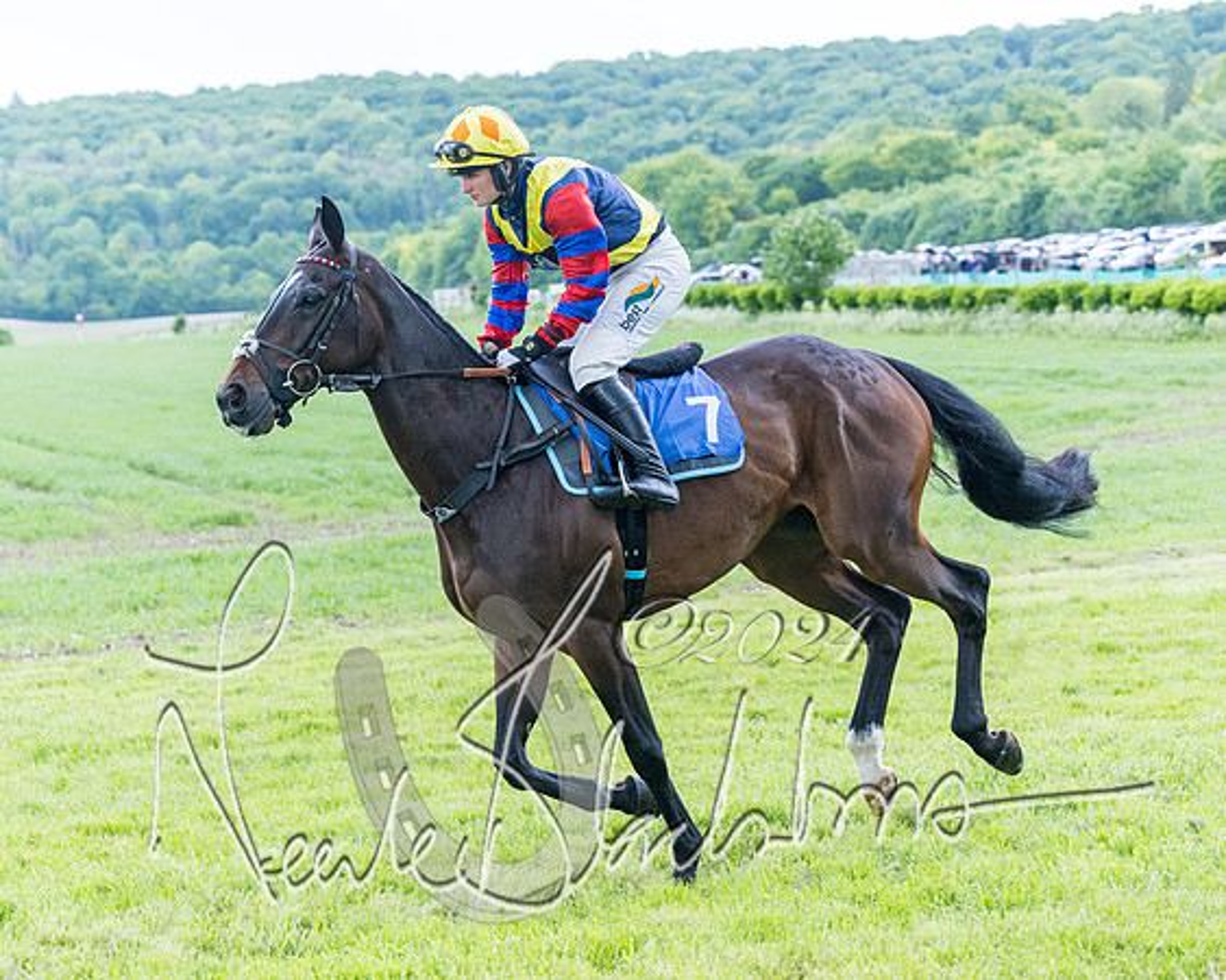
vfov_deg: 16.2
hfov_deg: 20.2
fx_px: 3433
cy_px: 444
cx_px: 555
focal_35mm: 95
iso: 800
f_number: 4
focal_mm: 70
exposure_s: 1/1600
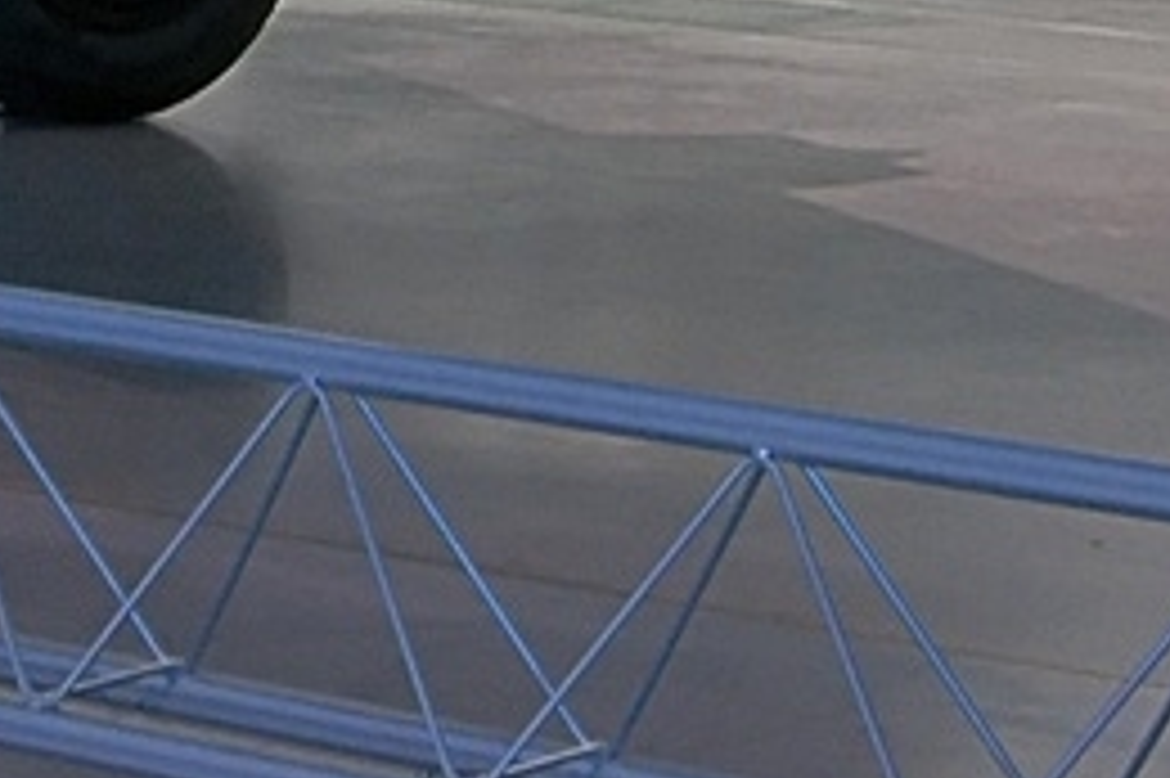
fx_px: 5749
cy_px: -470
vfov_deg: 7.6
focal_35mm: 177
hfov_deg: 11.5
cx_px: -32
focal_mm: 24
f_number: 3.5
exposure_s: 1/10
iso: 200
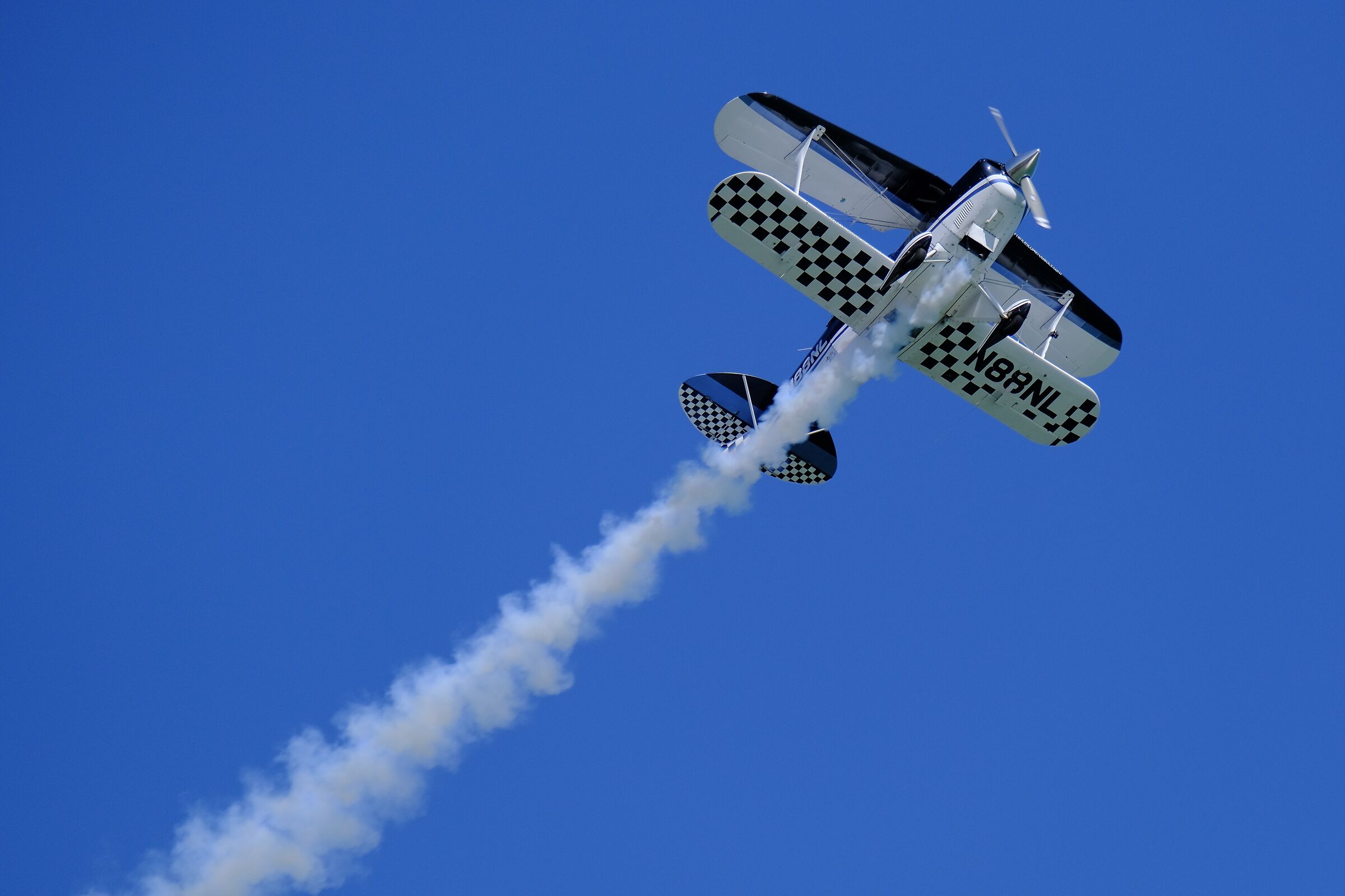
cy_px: 448
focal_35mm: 300
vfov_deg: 4.6
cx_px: 672
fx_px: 11207
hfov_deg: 6.9
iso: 400
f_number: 5.6
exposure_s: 1/2000
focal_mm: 200
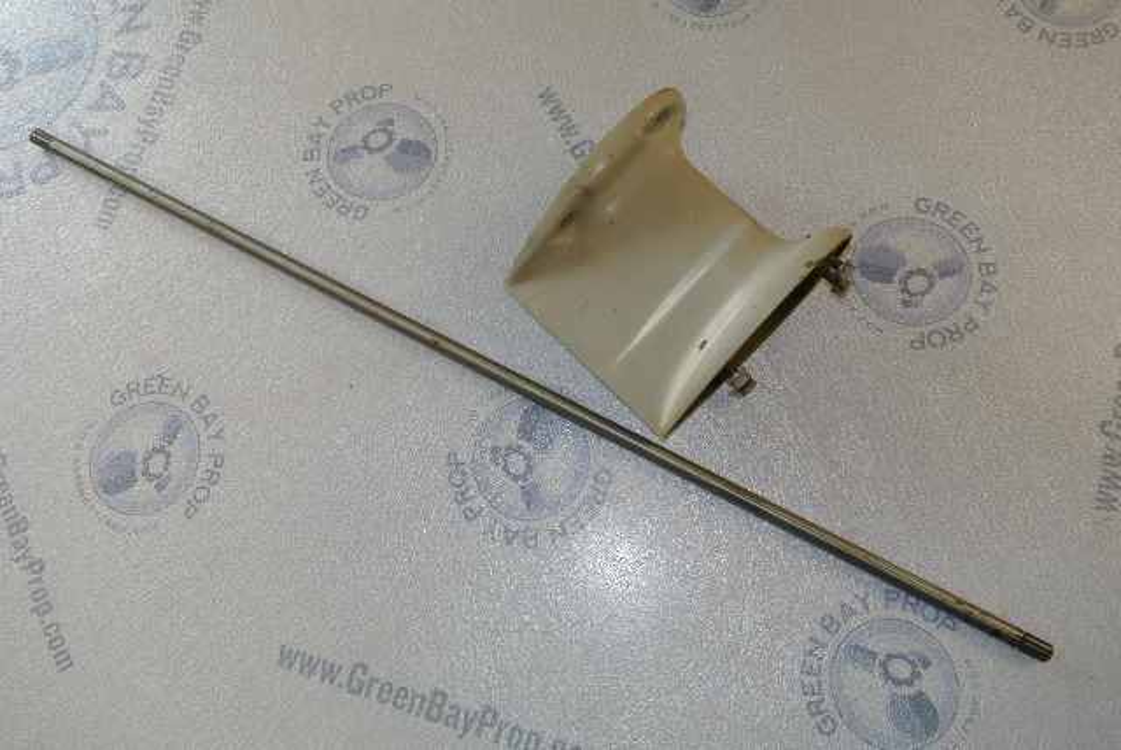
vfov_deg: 43.7
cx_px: 560
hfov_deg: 61.9
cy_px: 375
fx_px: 935
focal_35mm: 30
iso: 200
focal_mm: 11.4
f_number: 5
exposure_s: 1/60
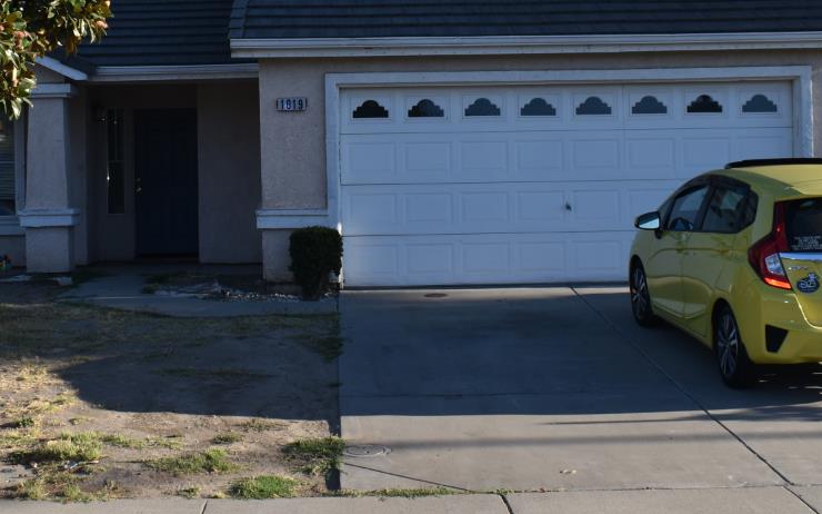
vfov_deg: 20.9
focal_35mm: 62
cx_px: 318
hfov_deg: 32.8
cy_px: 165
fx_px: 1389
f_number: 7.1
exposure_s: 1/200
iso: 100
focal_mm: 20
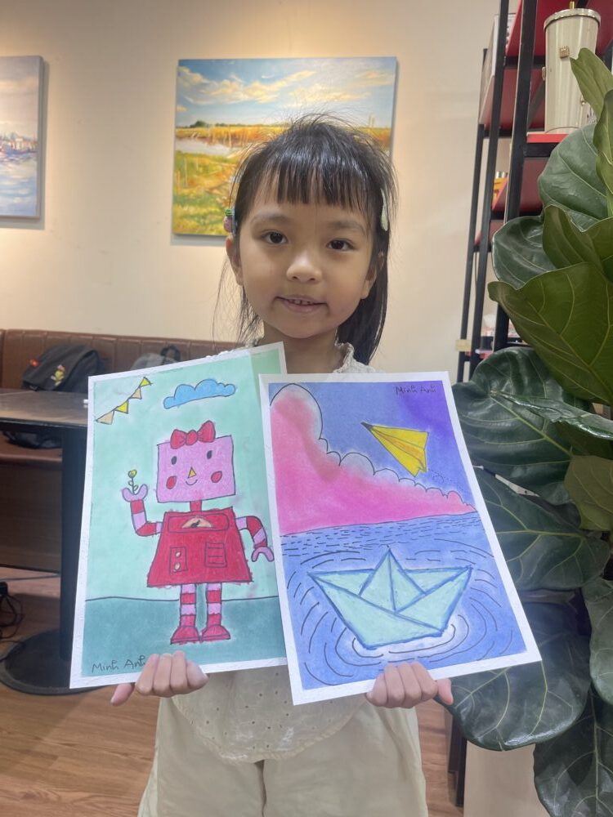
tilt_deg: -6.9
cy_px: 408
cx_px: 306
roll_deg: -3.5
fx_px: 590
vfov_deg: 69.4
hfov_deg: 54.9
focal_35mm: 25
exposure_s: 1/100
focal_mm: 5.1
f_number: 1.6
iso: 64
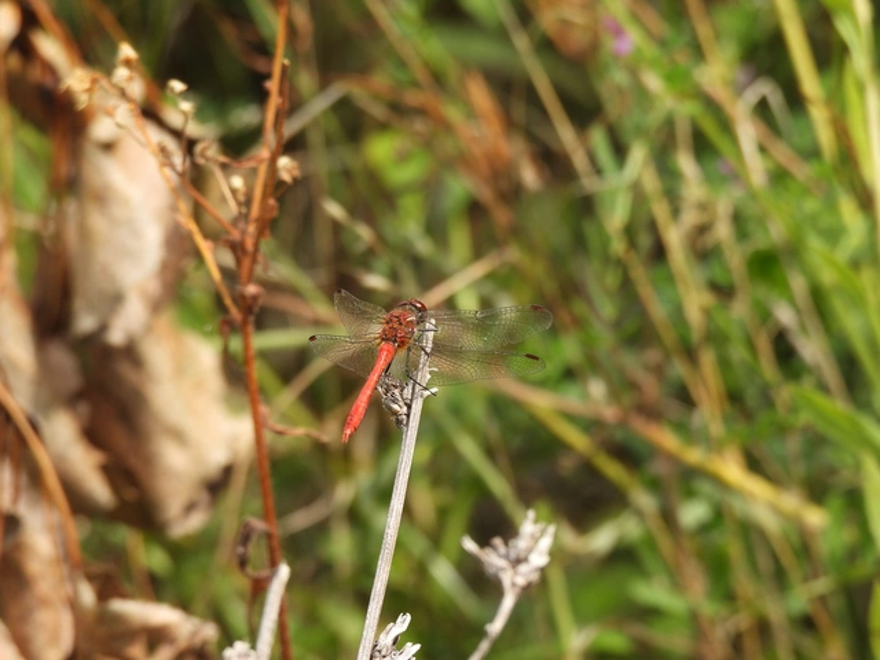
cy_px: 330
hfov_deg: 4.4
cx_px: 440
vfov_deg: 3.3
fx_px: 11440
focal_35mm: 450
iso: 100
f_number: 5
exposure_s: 1/250
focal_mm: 80.3
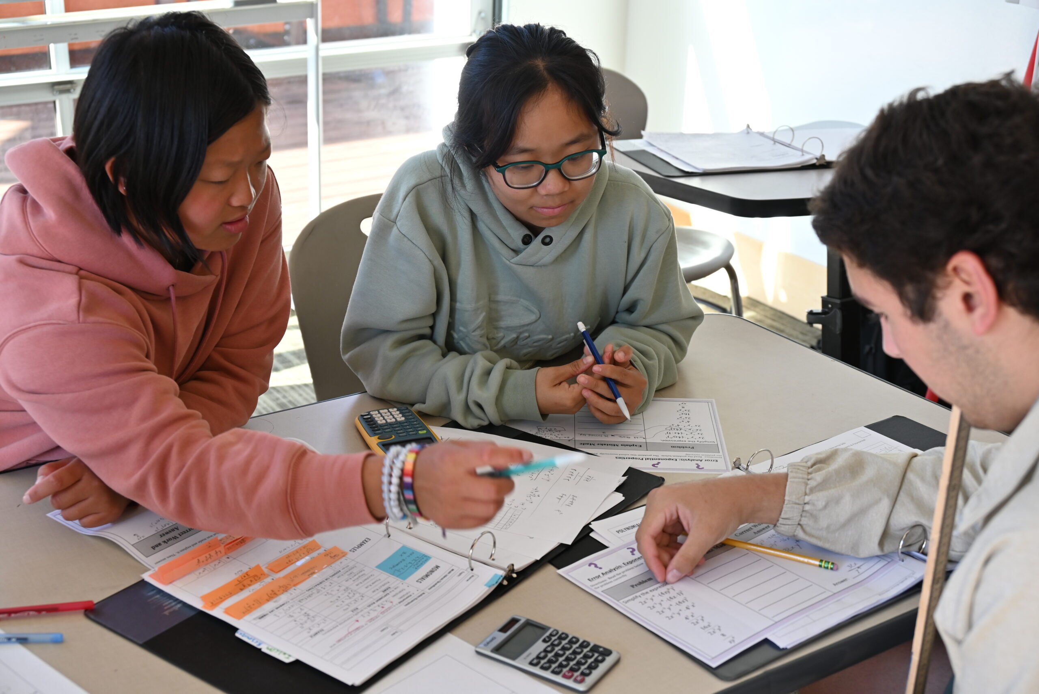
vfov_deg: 28.1
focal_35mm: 48
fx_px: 1386
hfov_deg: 41.1
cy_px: 347
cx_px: 520
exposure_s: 1/125
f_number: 5.3
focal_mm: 48
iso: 560
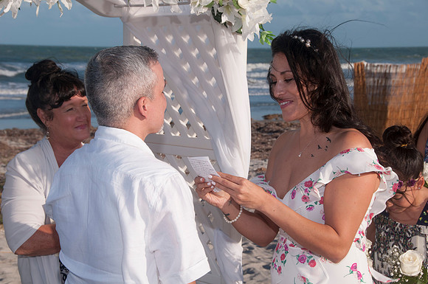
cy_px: 142
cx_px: 214
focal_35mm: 84
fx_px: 997
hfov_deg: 24.2
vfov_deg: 16.2
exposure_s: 1/250
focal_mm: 56
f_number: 13
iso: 100
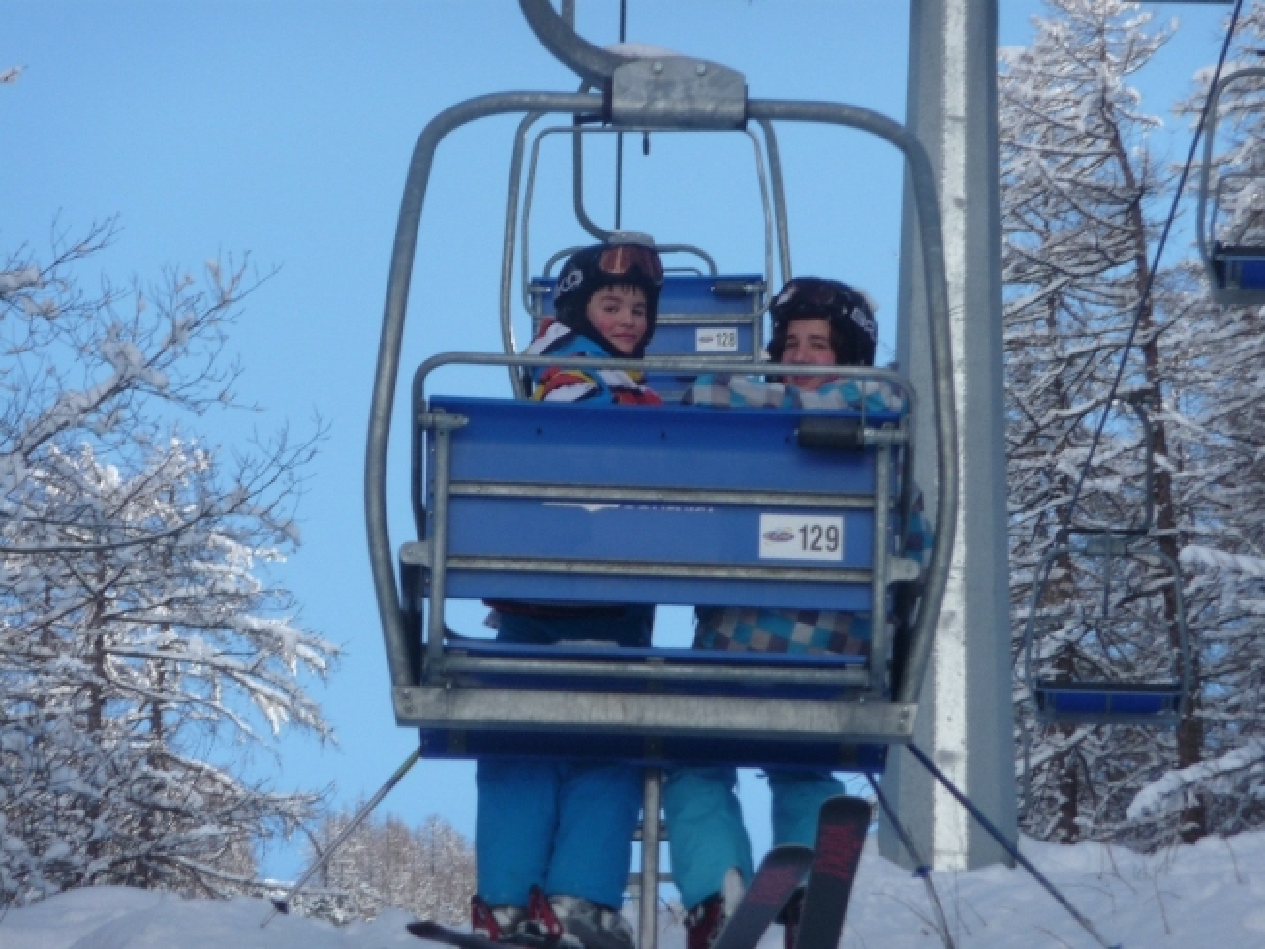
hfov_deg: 7.1
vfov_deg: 5.3
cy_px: 474
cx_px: 632
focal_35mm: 280
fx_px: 10234
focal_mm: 47
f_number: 4.9
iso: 100
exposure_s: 1/400
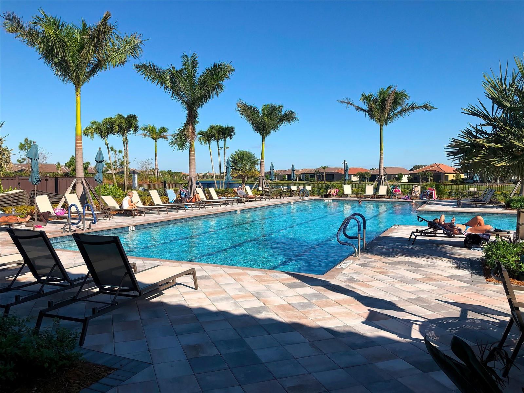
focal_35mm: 28
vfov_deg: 49.7
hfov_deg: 63.4
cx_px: 262
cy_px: 196
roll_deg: +0.1
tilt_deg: -2.4
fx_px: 424
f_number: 1.8
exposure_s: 1/2525
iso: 20
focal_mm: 3.99
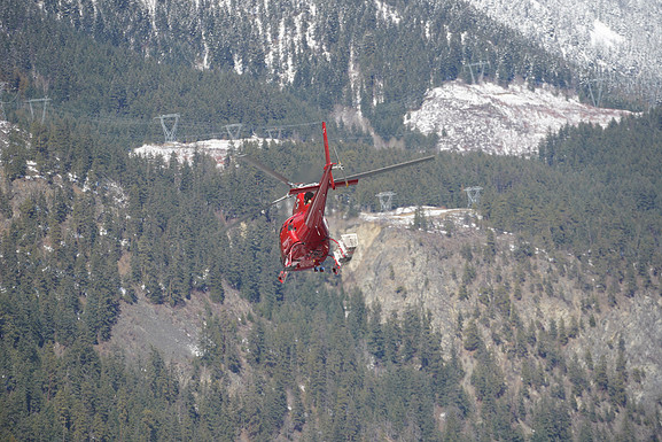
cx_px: 330
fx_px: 3697
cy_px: 221
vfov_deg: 6.8
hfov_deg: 10.2
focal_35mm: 201
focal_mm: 200
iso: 640
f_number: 5.6
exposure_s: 1/1000
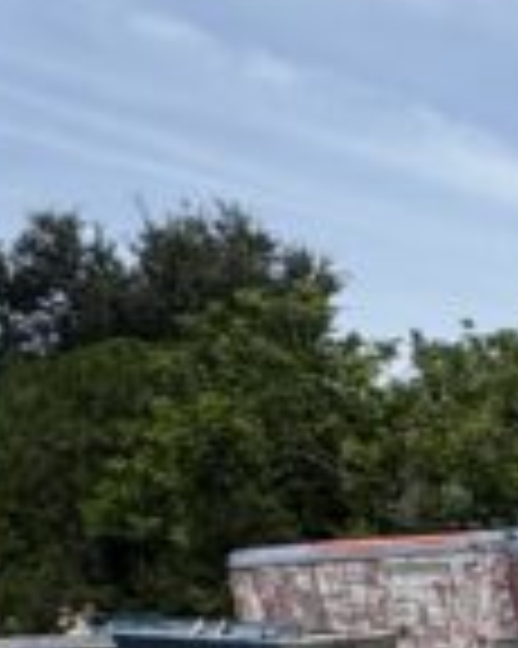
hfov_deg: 10.9
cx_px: 1522
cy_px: 940
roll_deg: +2.0
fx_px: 1861
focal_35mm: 97
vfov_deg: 17.9
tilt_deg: -10.8
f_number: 2.2
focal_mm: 2.22
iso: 40
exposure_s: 1/2028
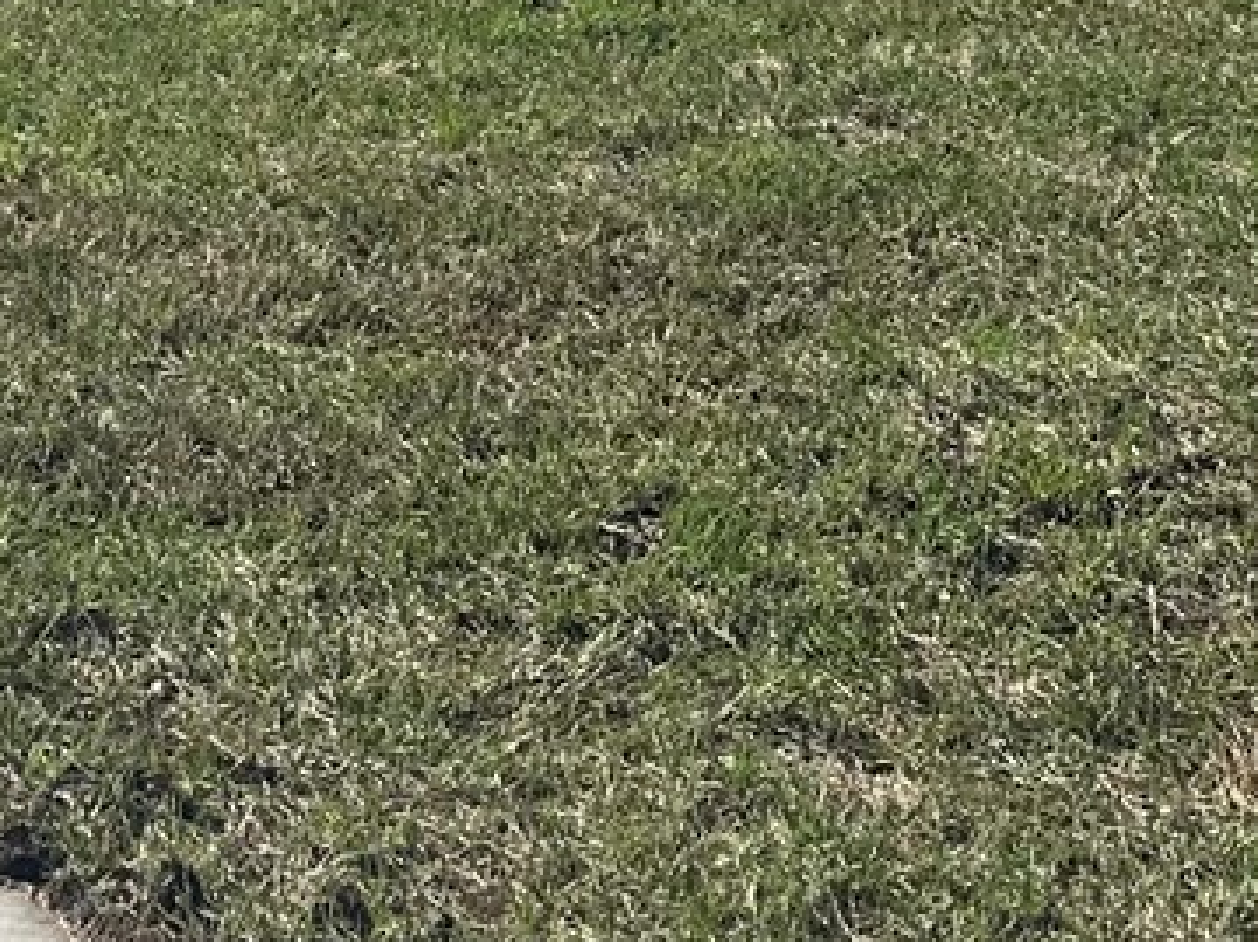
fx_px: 3887
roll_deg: -0.5
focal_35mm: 107
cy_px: -637
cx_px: 77
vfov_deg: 12.8
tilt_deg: +1.8
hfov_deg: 18.0
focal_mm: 6.86
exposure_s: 1/7576
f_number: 1.78
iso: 80
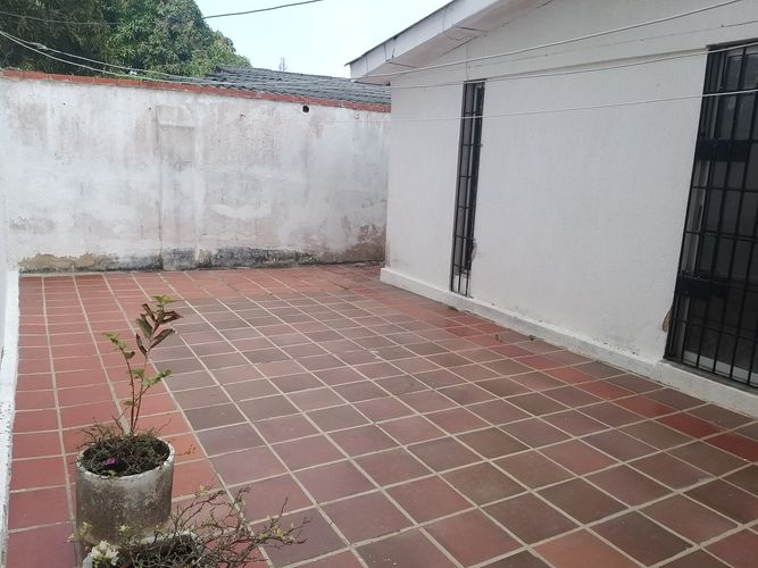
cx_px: 379
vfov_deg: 51.3
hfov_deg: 65.3
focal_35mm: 27
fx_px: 591
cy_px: 284
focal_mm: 3.93
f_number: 1.7
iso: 50
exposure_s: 1/1053
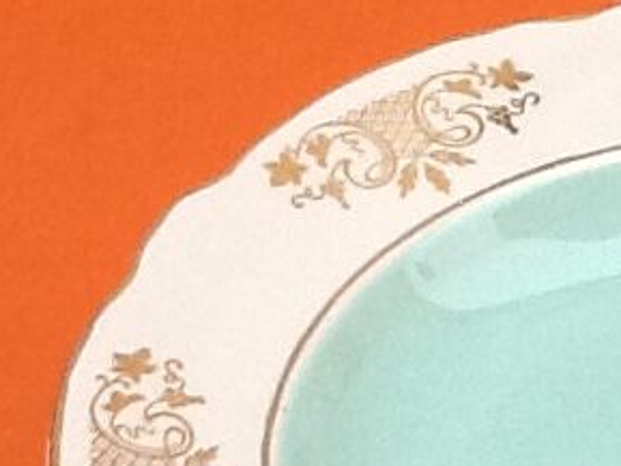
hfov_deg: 13.1
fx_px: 2620
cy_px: 548
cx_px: 806
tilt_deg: -45.3
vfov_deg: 10.0
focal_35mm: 146
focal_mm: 2.03
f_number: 2.4
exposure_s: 1/30
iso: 100
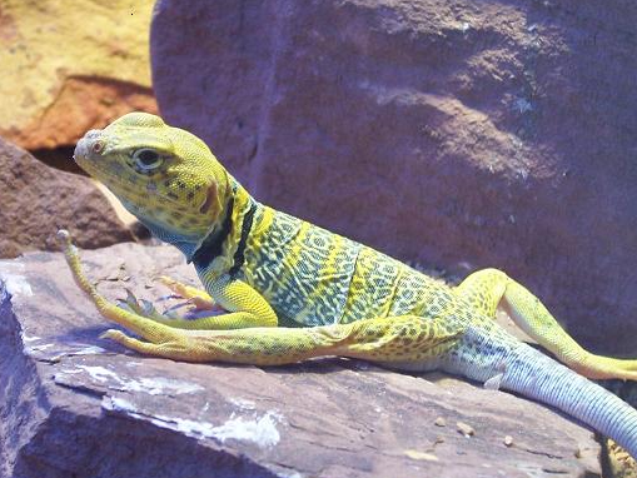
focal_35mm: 80
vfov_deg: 18.4
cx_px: 277
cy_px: 275
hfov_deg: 24.4
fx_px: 1472
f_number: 3.4
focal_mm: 8.6
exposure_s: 1/45
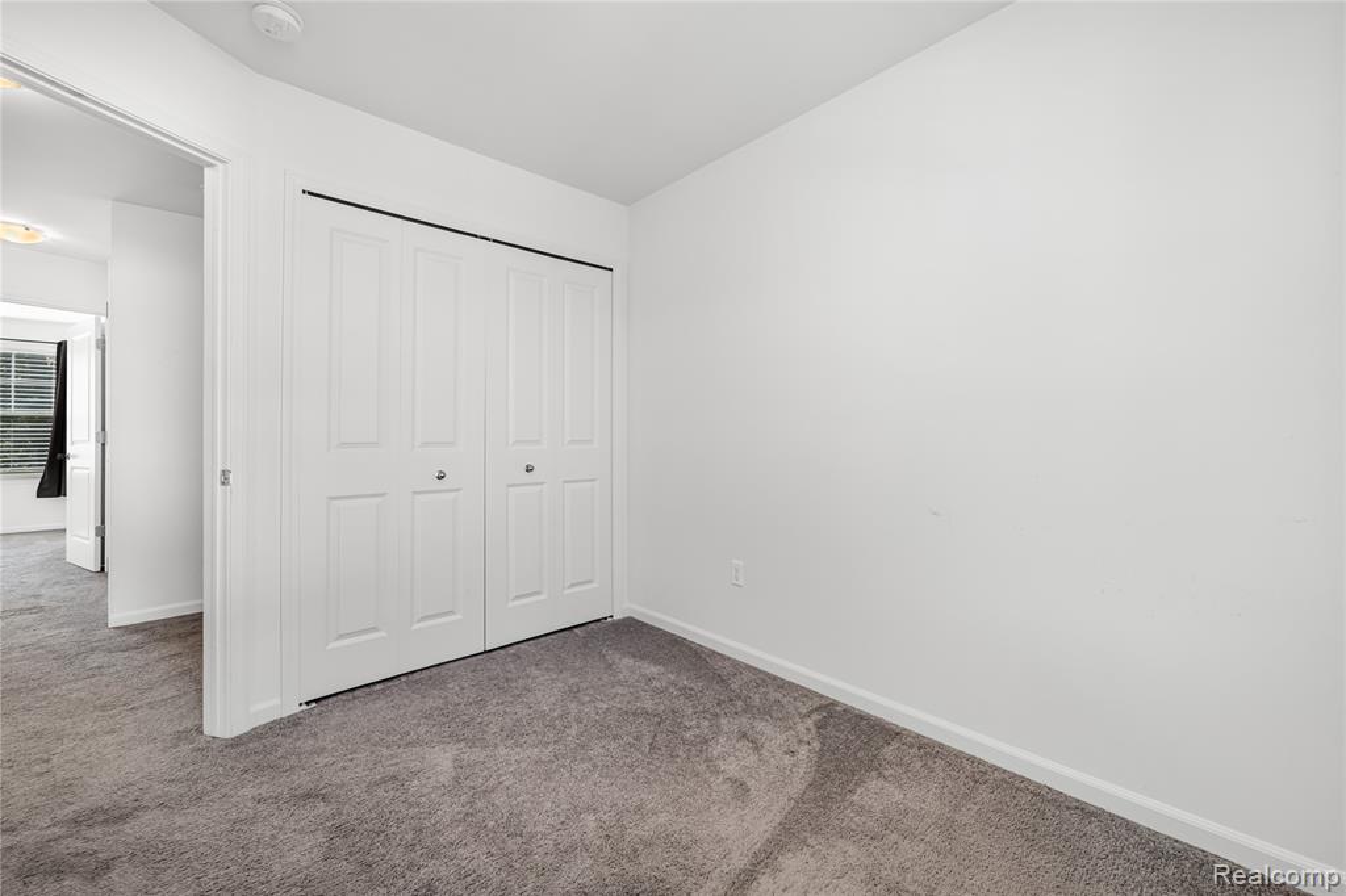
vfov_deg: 81.2
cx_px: 673
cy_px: 448
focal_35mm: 14
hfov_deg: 104.3
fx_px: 523
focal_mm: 14
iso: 250
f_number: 10
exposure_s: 1/125
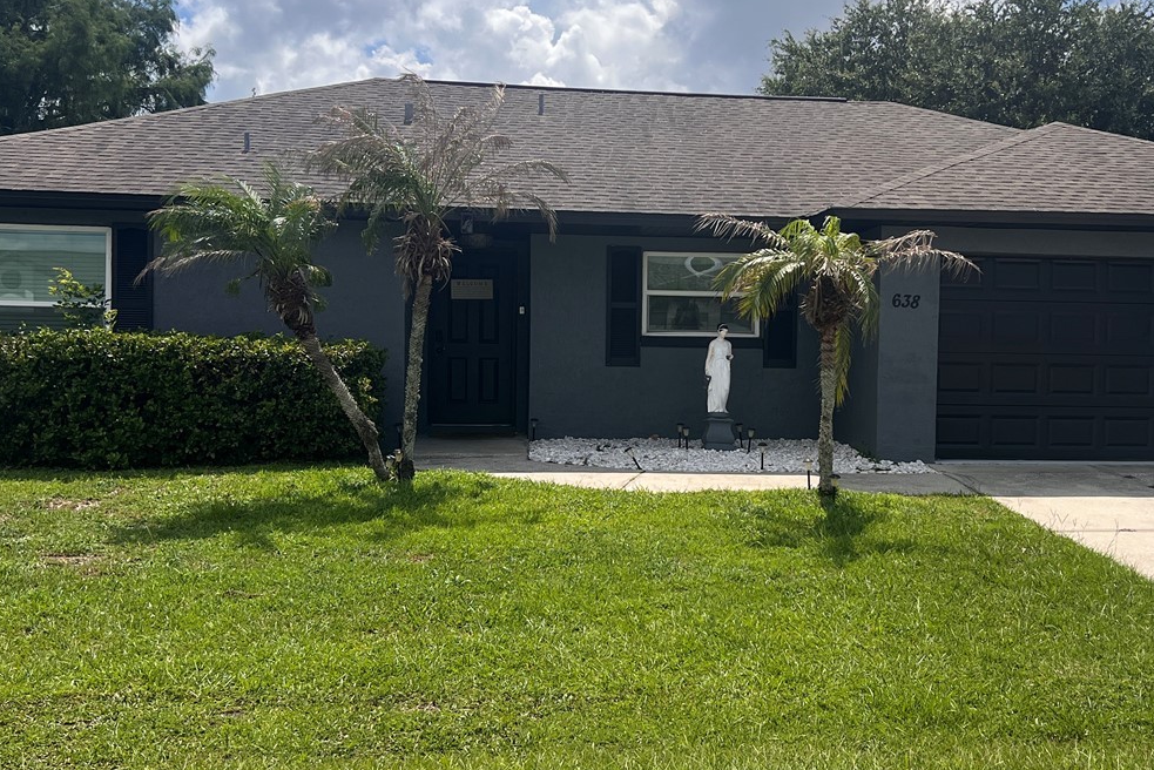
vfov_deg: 30.5
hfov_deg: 44.2
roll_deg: -1.2
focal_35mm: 44
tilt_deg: -2.1
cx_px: 706
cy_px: 378
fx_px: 1411
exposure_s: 1/6211
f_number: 1.5
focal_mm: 5.7
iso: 50
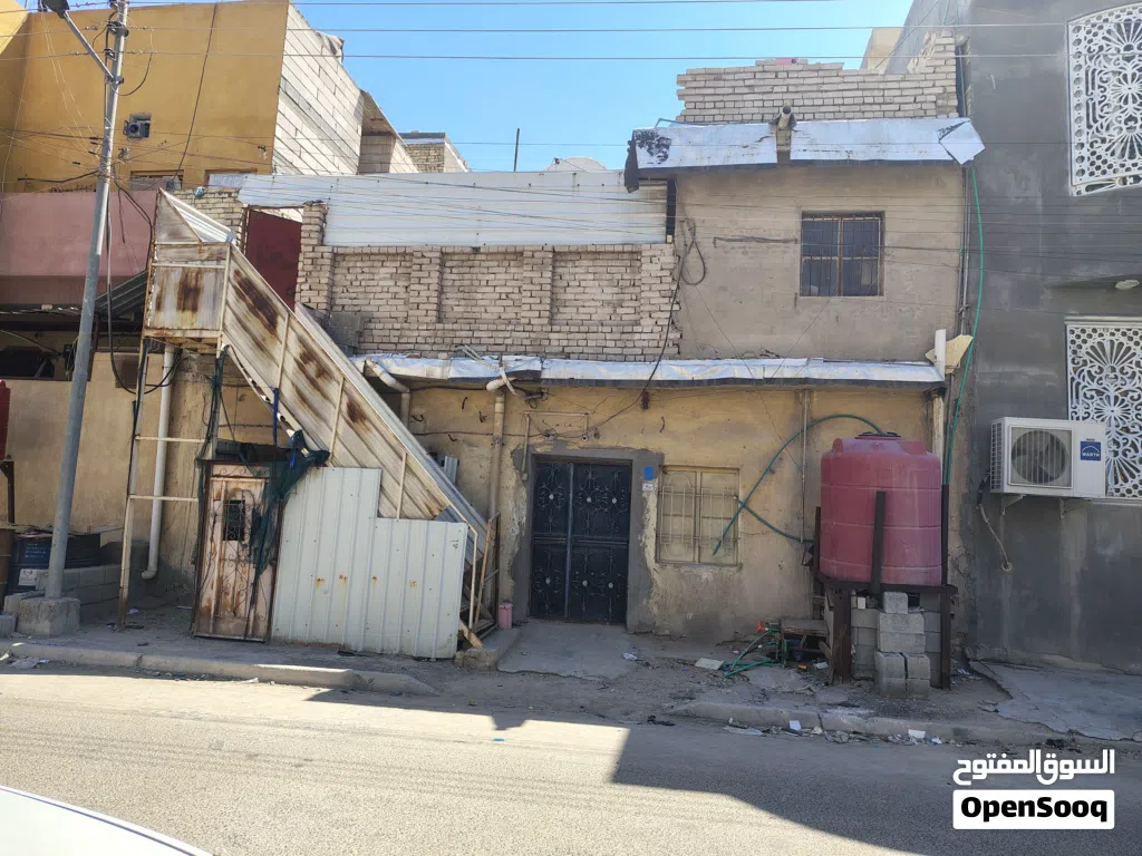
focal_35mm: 24
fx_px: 792
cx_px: 571
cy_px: 428
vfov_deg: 56.8
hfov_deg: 71.6
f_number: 1.8
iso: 100
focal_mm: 5.56
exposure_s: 1/995
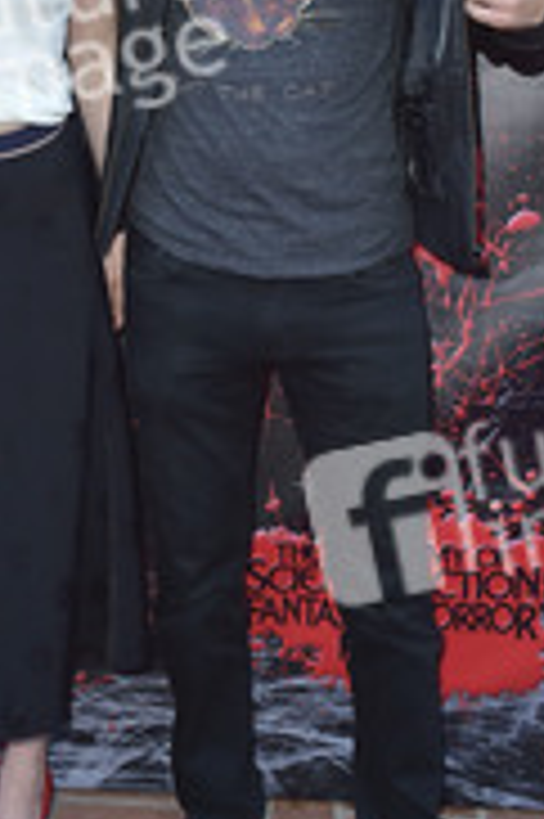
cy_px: 274
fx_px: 1749
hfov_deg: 17.6
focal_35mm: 77
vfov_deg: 26.2
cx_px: 128
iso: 250
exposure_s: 1/250
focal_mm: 35
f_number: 6.3
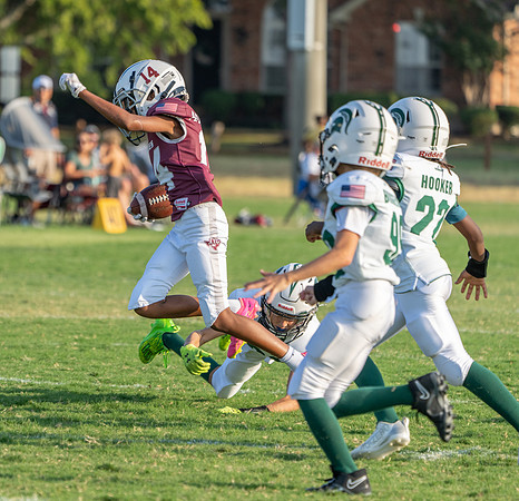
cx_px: 119
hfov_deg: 4.5
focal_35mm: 394
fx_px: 6564
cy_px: 268
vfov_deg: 4.4
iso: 250
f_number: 5.6
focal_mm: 291
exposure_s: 1/800
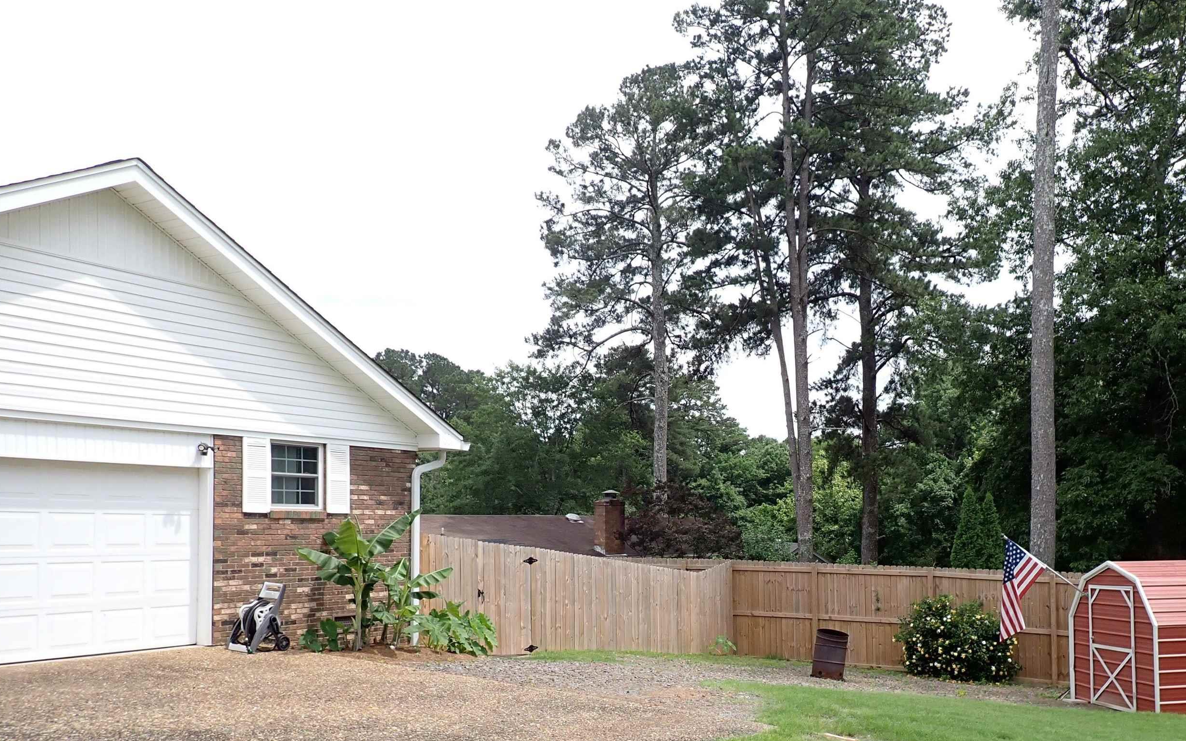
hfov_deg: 57.6
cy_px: 530
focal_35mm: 33
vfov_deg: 37.6
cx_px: 724
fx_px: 1067
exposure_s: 1/800
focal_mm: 4.5
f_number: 2.8
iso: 100
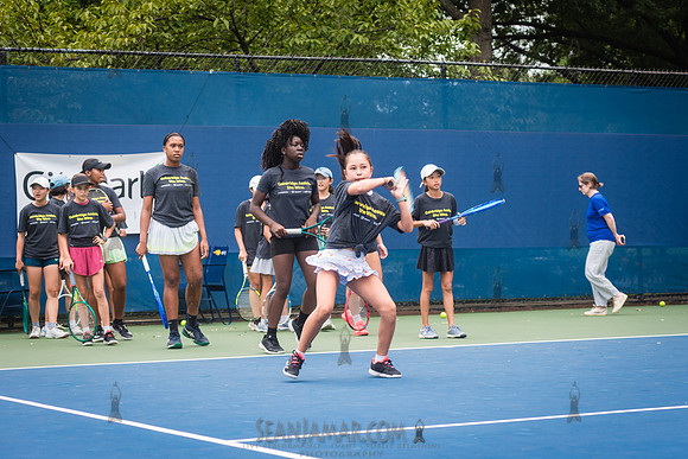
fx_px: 1685
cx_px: 367
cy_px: 214
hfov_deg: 23.1
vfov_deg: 15.5
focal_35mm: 88
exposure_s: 1/250
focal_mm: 80
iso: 200
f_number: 4.5
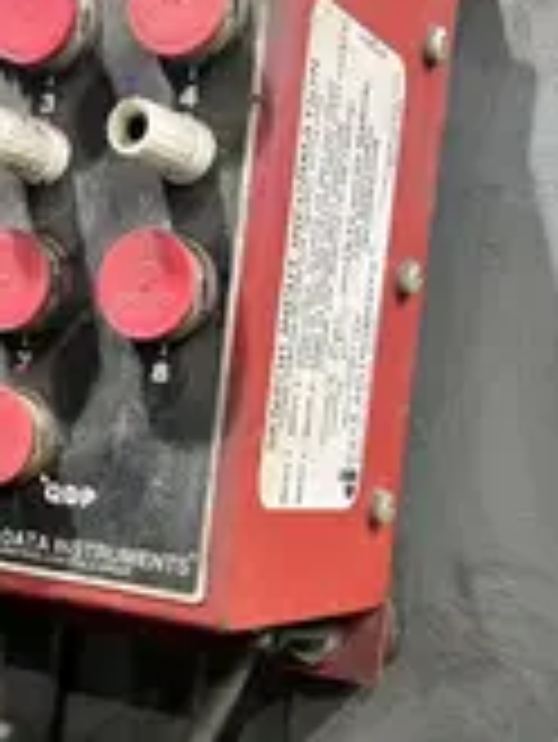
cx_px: 58
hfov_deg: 22.7
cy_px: 508
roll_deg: +4.6
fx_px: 1352
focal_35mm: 63
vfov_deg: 30.4
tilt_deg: -16.7
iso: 200
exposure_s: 1/60
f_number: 1.5
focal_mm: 5.7
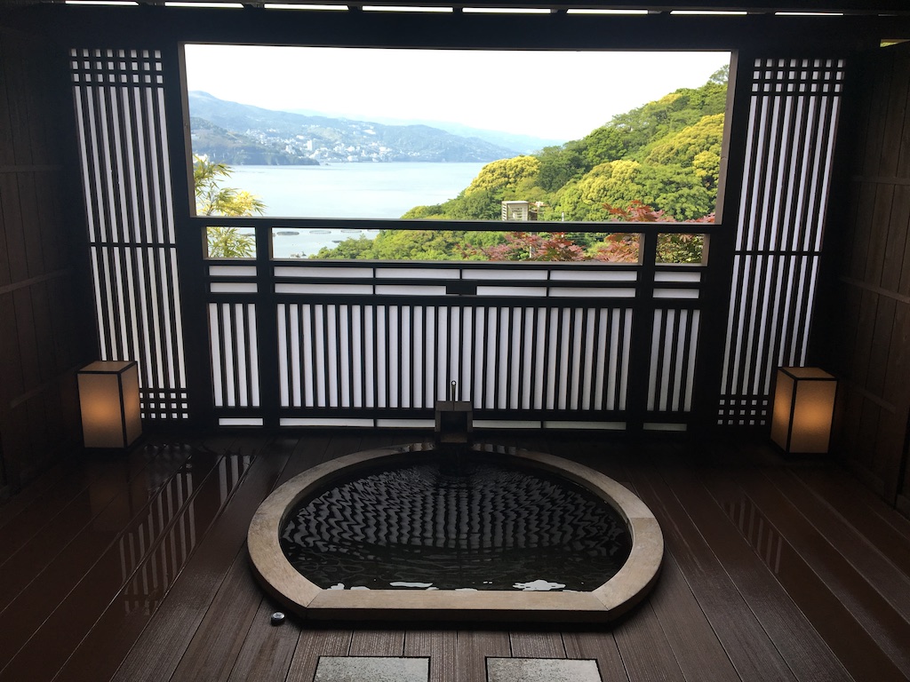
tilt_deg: -14.1
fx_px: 762
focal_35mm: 29
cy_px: 341
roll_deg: -0.1
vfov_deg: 48.2
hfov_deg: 61.7
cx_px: 455
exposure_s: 1/353
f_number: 2.2
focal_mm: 4.15
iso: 25
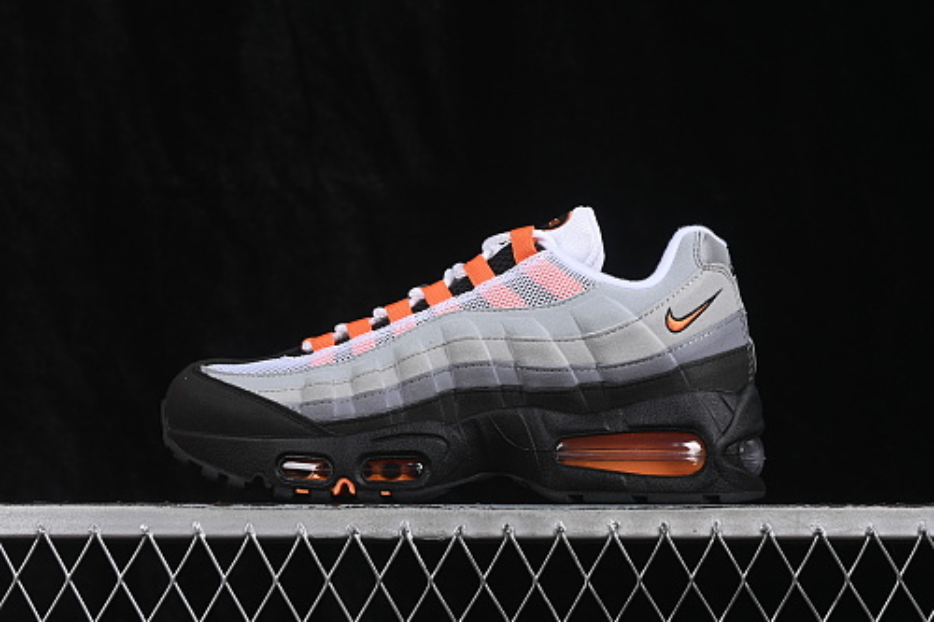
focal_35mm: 75
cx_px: 467
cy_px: 311
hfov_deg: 27.0
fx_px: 1945
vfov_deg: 18.2
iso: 160
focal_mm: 50
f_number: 8
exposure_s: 1/80
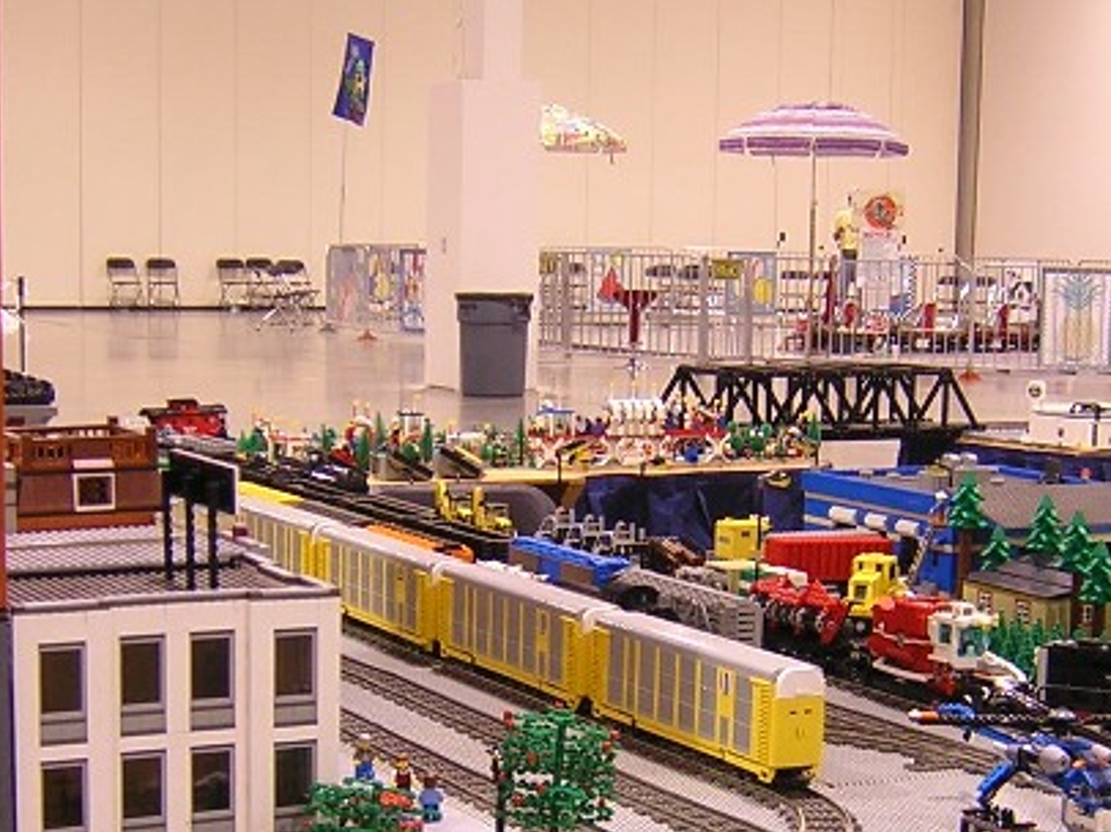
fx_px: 2277
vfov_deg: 20.6
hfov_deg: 27.4
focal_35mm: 71
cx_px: 632
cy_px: 567
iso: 100
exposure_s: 1/8.5
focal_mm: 4.7
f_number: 2.6
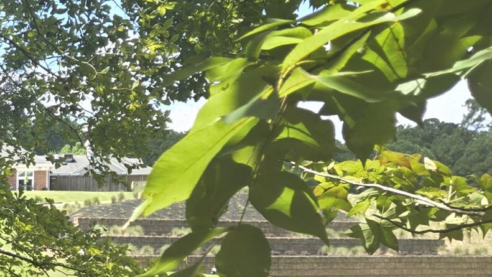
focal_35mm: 95
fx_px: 1239
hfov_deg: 18.7
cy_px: 302
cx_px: -322
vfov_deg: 12.5
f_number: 1.8
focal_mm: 5.4
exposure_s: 1/319
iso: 25
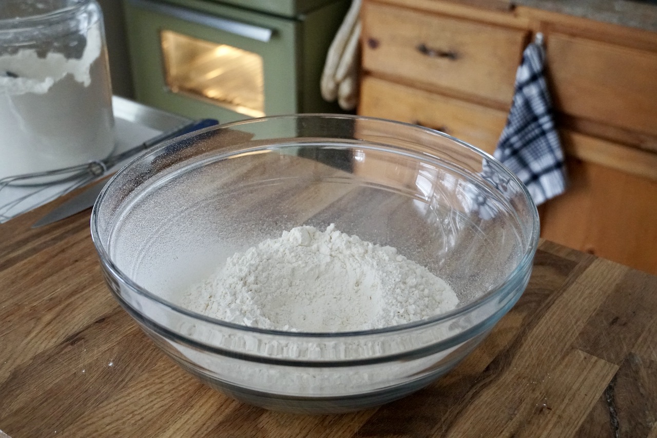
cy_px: 219
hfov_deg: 43.6
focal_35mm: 45
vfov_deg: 29.9
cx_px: 328
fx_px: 821
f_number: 4.5
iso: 5000
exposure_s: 1/160
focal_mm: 30
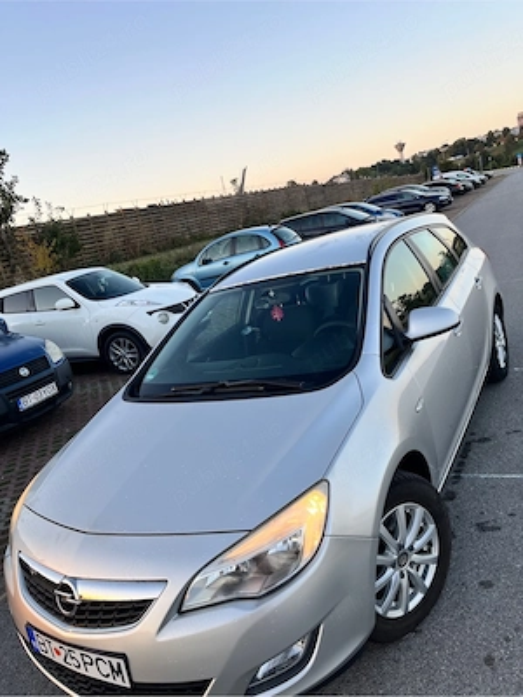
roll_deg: +13.6
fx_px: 524
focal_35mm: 26
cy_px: 348
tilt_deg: -12.3
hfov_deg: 53.1
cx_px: 262
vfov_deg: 67.3
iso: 40
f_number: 1.6
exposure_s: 1/281
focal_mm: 5.1
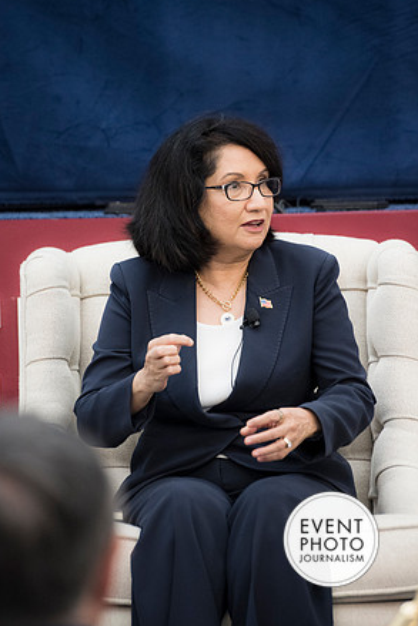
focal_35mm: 256
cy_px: 311
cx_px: 211
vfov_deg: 8.0
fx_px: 4455
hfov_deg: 5.4
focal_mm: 250
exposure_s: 1/500
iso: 2500
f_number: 5.6
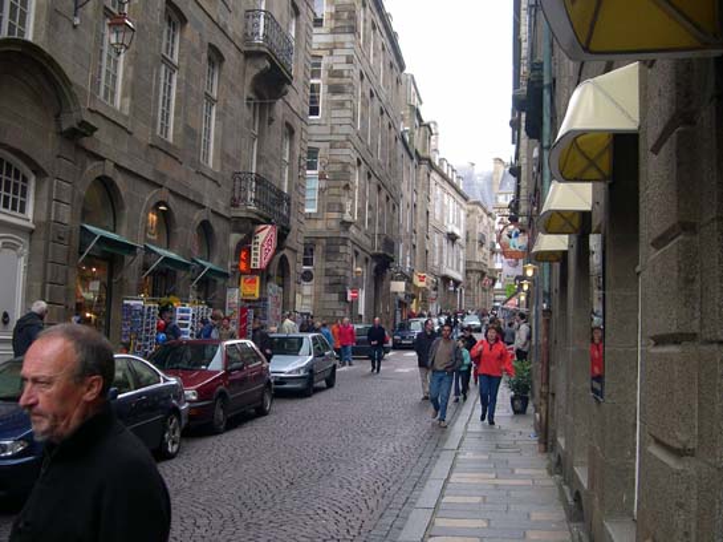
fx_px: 793
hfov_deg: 49.0
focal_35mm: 38
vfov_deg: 37.7
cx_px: 362
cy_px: 271
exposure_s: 1/138
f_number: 2.8
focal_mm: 8
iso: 100
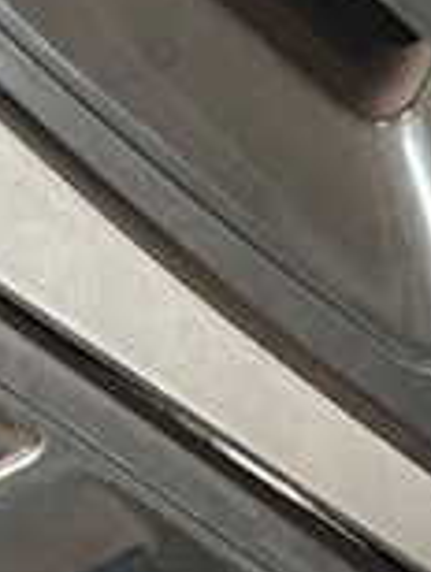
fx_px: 4470
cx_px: 1025
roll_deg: -0.9
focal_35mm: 270
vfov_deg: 7.3
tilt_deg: -14.4
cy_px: 215
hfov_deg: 5.3
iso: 400
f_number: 1.6
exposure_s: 1/50
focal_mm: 5.1
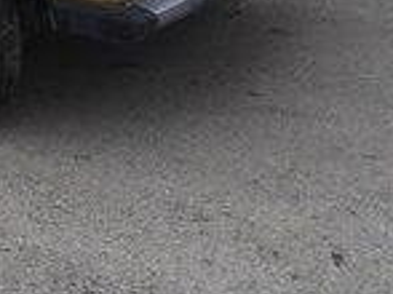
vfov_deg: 11.0
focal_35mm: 130
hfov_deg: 13.7
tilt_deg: -10.3
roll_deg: +2.3
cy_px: -130
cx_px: -299
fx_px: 1475
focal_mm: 4.15
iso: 32
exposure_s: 1/100
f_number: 2.2
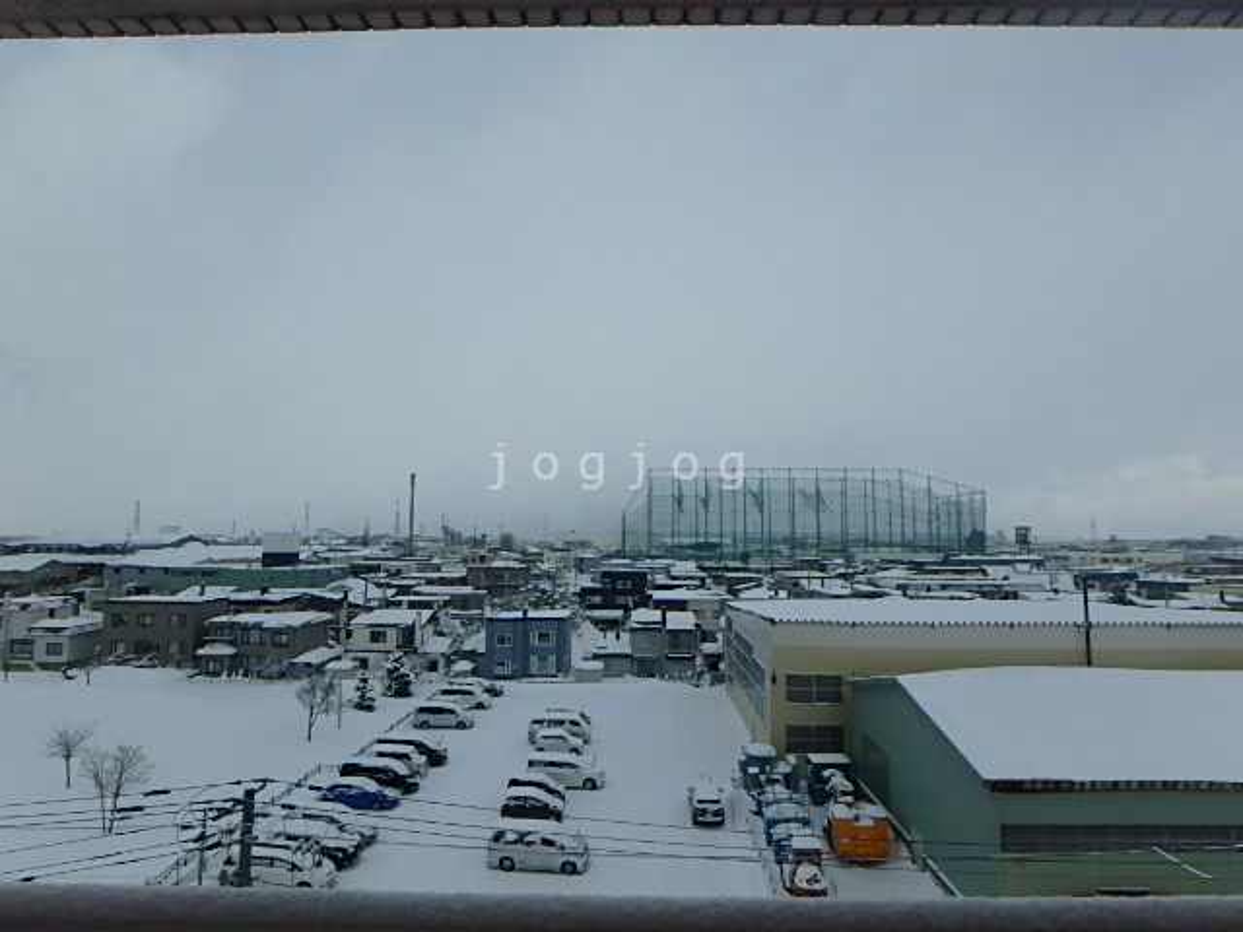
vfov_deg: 63.4
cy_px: 466
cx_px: 622
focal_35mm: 21
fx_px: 754
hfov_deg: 79.0
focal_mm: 3.7
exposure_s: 1/1600
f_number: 6
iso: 125
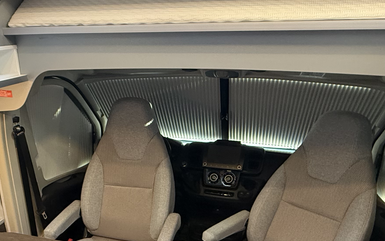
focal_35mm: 34
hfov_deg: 55.9
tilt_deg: -28.2
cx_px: 141
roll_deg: -1.4
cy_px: 211
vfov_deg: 35.4
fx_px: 357
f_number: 2.2
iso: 500
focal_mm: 2.22
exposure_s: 1/60
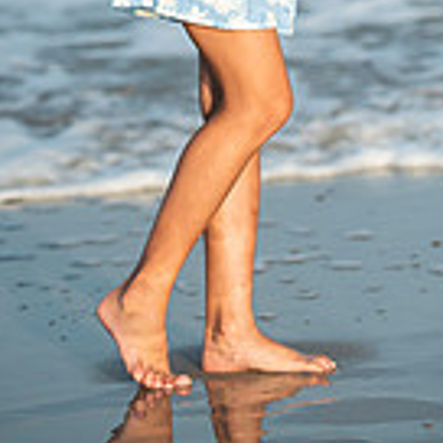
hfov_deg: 5.9
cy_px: -147
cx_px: 199
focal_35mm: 296
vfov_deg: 5.9
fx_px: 4286
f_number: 3.2
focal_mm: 105
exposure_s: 1/4000
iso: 250
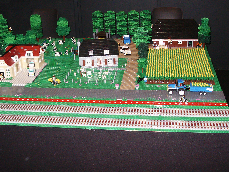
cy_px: 67
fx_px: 331
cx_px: 112
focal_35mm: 50
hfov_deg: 38.2
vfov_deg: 29.0
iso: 200
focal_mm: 7.2
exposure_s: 1/45
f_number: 3
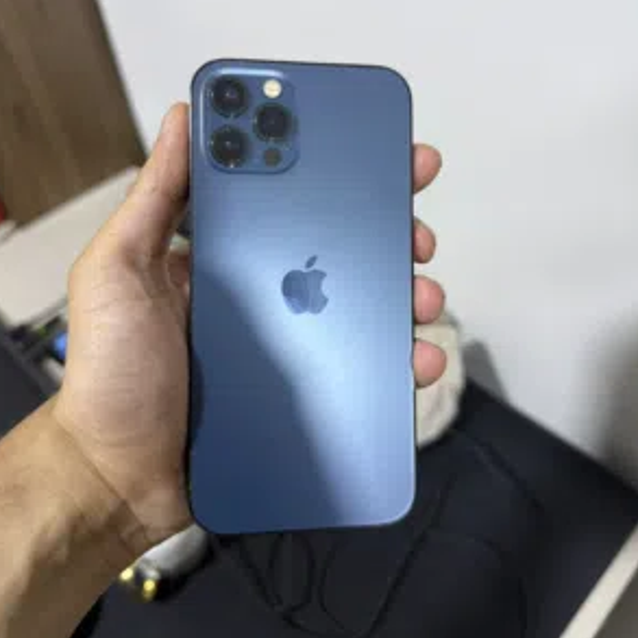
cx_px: 314
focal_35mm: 29
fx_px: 605
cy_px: 255
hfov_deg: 55.6
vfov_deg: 55.2
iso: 250
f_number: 1.78
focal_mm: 6.76
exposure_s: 1/51
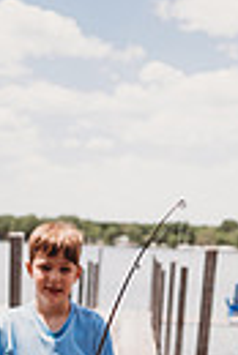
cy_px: 478
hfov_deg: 16.4
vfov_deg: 21.7
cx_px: 71
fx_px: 821
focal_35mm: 83
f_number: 2.2
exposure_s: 1/4000
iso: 100
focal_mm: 24
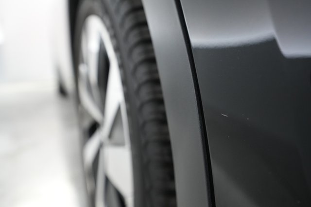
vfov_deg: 46.4
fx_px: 242
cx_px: 156
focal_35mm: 28
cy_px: 104
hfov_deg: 65.5
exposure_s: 1/100
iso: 4000
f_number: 4.5
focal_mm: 28
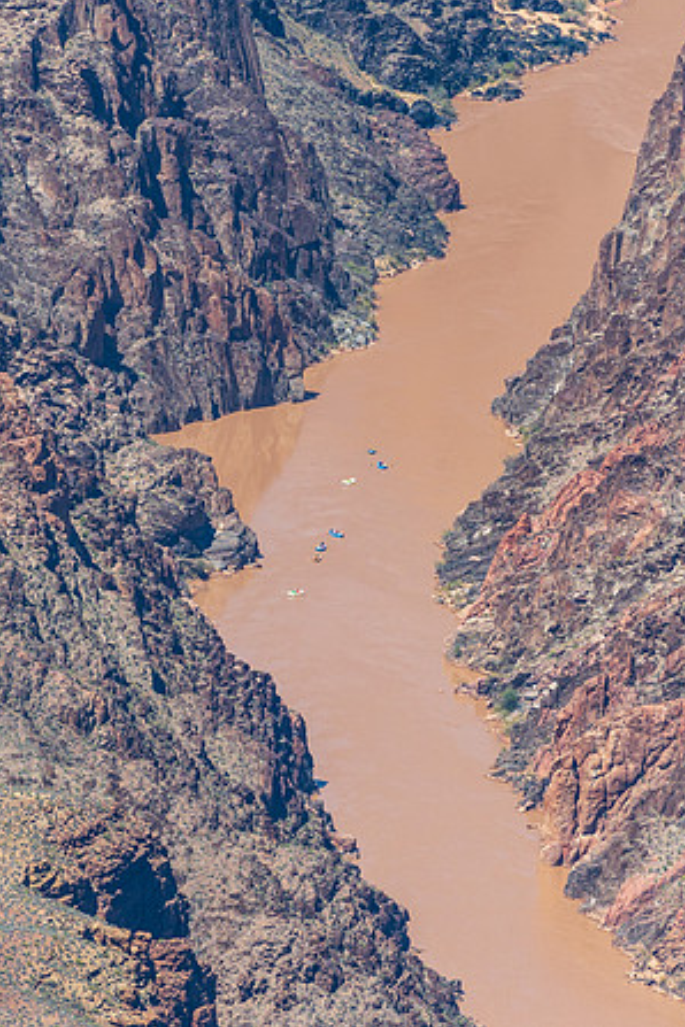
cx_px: 343
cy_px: 512
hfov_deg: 1.8
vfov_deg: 2.7
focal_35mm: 756
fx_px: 21576
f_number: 10
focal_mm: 500
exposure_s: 1/1600
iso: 800
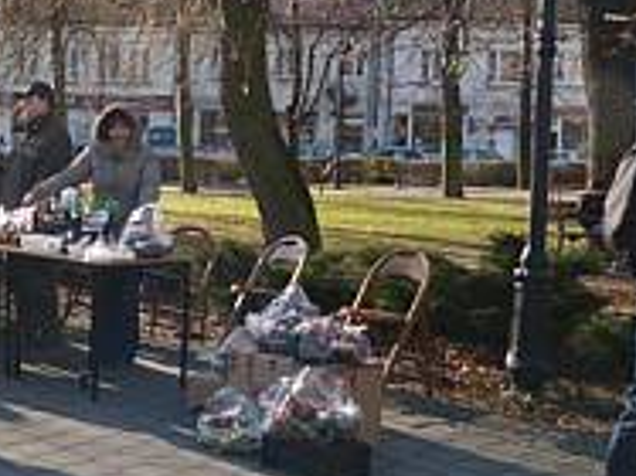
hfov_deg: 29.0
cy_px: 190
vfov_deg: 23.6
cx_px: -14
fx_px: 1138
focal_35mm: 62
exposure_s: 1/160
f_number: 4
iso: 80
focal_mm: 5.2
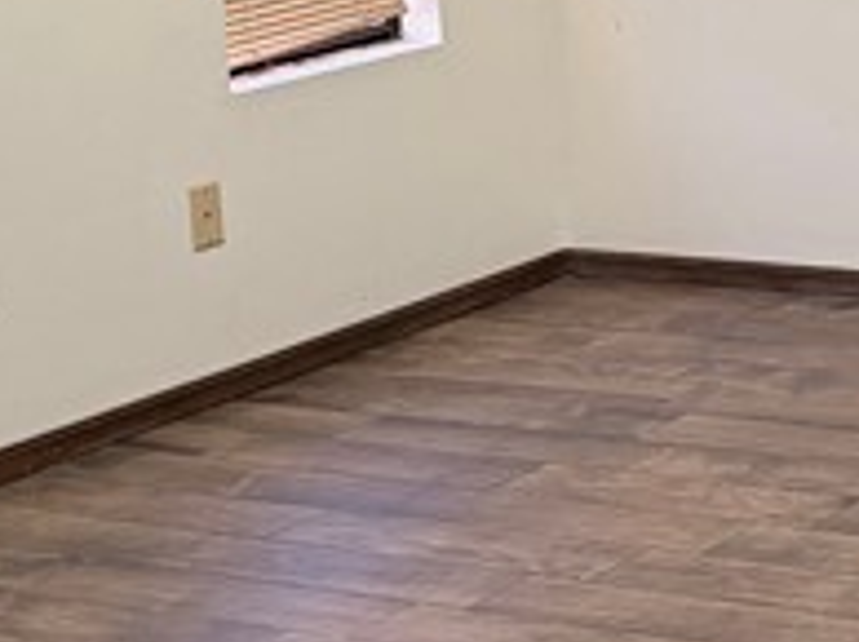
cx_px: 1218
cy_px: -208
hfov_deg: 14.6
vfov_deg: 11.3
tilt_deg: -5.4
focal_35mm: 127
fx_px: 3148
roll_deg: +2.7
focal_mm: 6.76
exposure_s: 1/121
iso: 200
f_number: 1.78
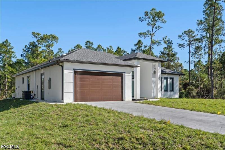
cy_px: 75
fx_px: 219
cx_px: 112
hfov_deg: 54.4
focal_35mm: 35
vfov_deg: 37.8
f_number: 10
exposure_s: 1/200
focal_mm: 35
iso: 100
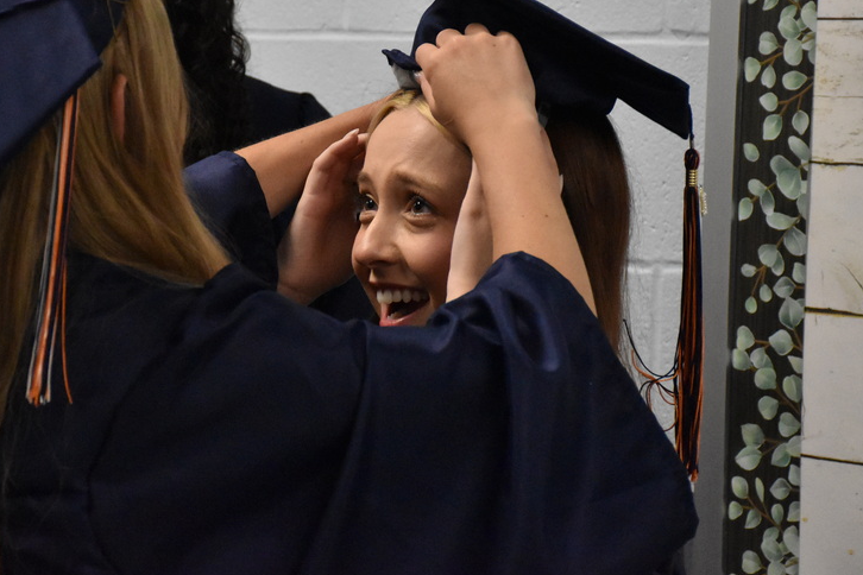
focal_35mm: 159
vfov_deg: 8.6
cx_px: 301
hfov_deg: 12.9
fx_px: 3804
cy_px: 191
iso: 6400
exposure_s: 1/320
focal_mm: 75
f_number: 5
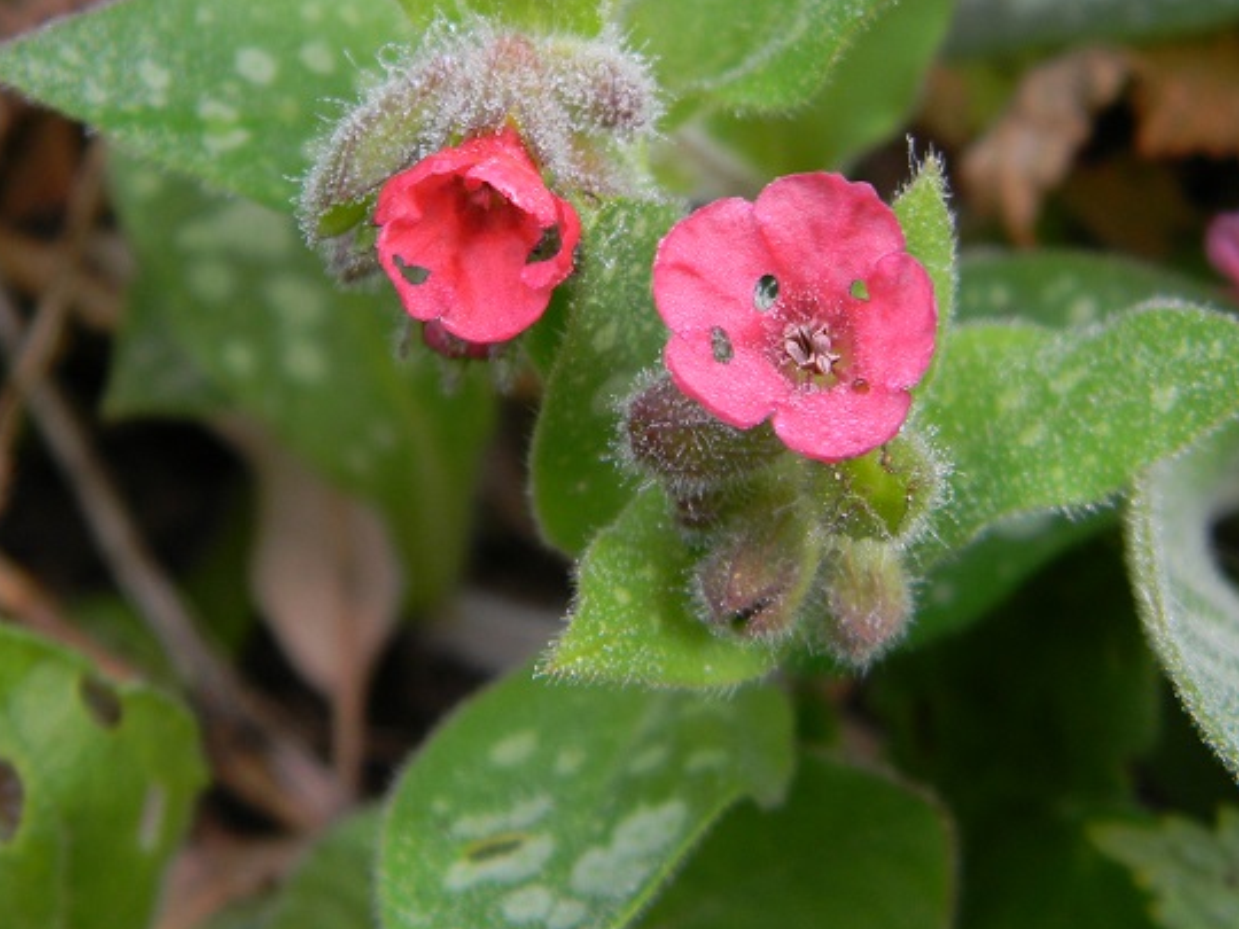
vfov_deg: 12.0
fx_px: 4403
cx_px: 741
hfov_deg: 16.0
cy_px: 280
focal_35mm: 123
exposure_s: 1/36.6
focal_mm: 15.1
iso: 80
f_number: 4.5
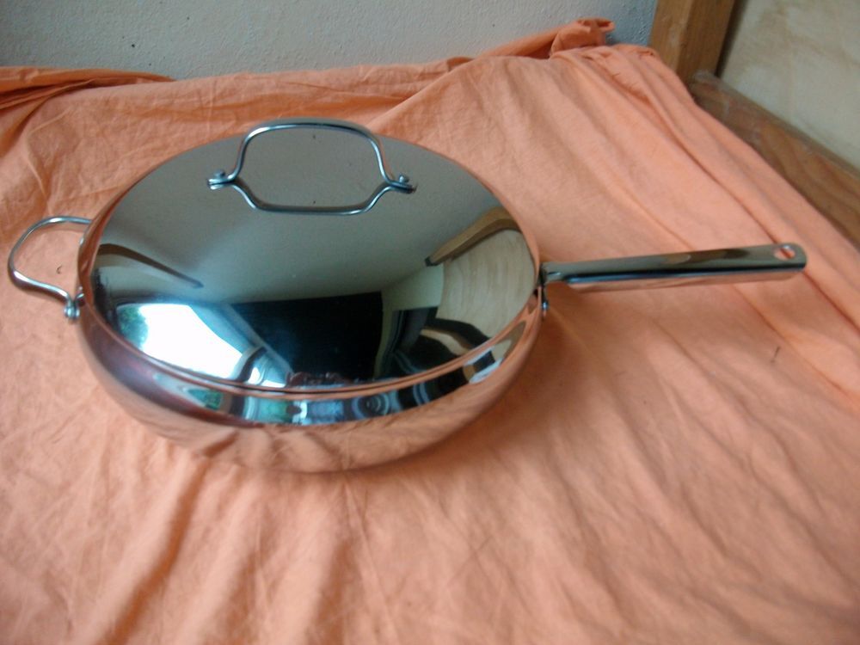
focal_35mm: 32
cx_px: 430
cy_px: 322
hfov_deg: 56.8
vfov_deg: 44.2
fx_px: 795
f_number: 2.9
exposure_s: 1/40
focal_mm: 5.7
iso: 191
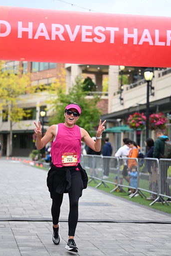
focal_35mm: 84
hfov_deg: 16.3
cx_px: 88
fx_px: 598
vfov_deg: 24.2
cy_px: 133
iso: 640
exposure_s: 1/2000
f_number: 2.8
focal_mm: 78
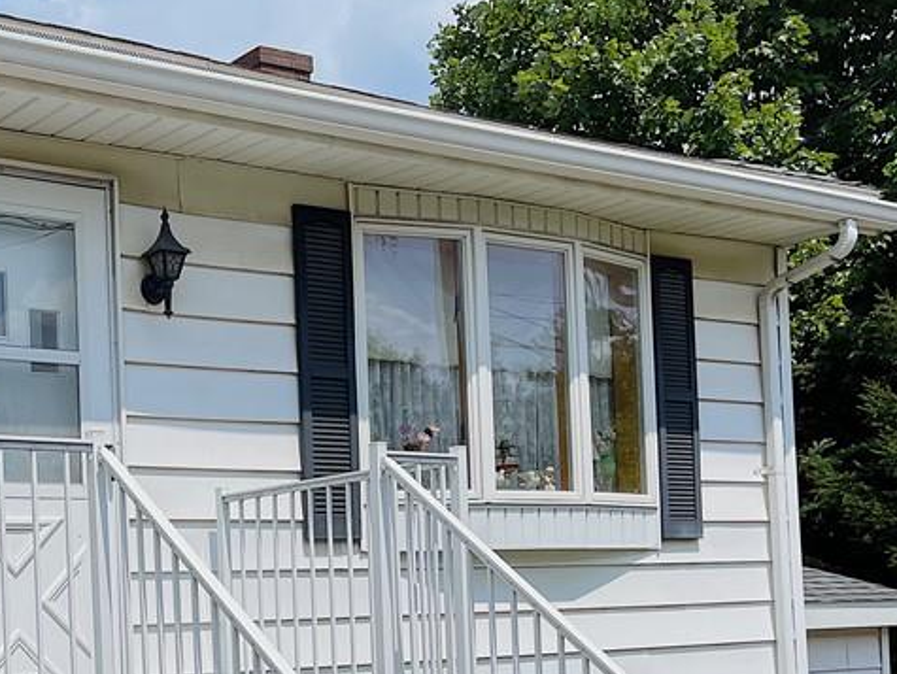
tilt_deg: -0.9
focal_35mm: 56
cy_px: 614
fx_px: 1452
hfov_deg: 32.4
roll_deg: +2.2
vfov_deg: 25.3
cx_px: 66
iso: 32
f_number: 1.6
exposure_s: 1/6993
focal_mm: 5.1
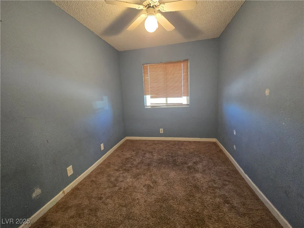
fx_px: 114
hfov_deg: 106.2
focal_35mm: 13
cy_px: 114
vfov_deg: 89.9
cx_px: 152
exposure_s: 1/60
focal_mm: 2.2
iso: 800
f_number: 2.2
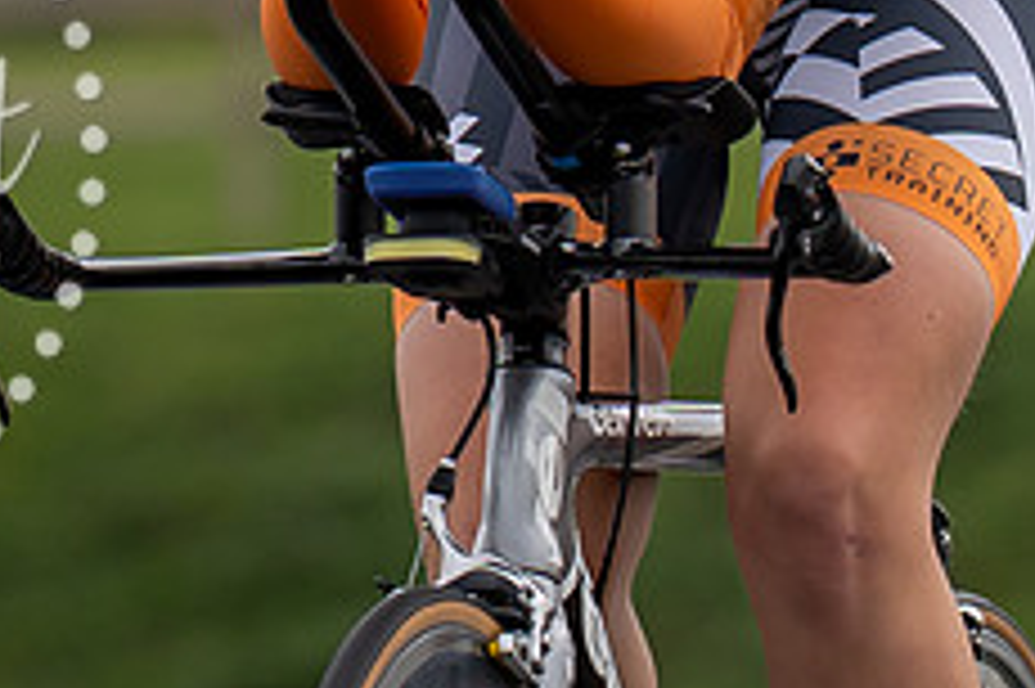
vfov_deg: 1.2
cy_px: 527
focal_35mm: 1121
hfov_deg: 1.8
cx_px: 311
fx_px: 32205
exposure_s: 1/1000
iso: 125
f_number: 3.5
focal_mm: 148
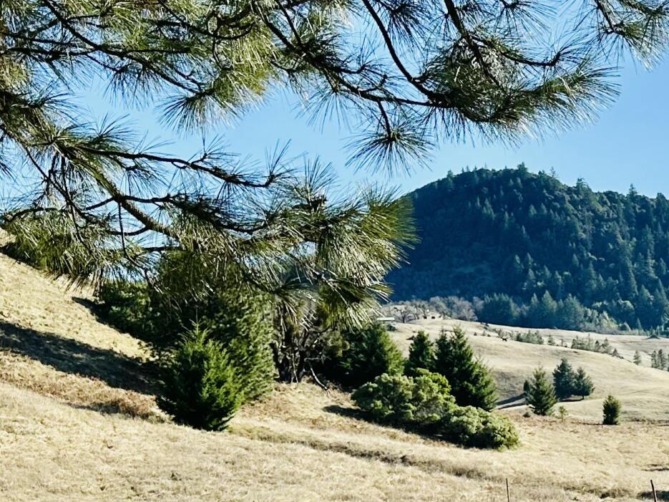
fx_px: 1488
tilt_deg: +1.6
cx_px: 764
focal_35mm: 77
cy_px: 347
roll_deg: +4.5
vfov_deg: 19.1
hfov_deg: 23.5
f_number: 1.78
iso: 80
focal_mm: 6.86
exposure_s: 1/3597
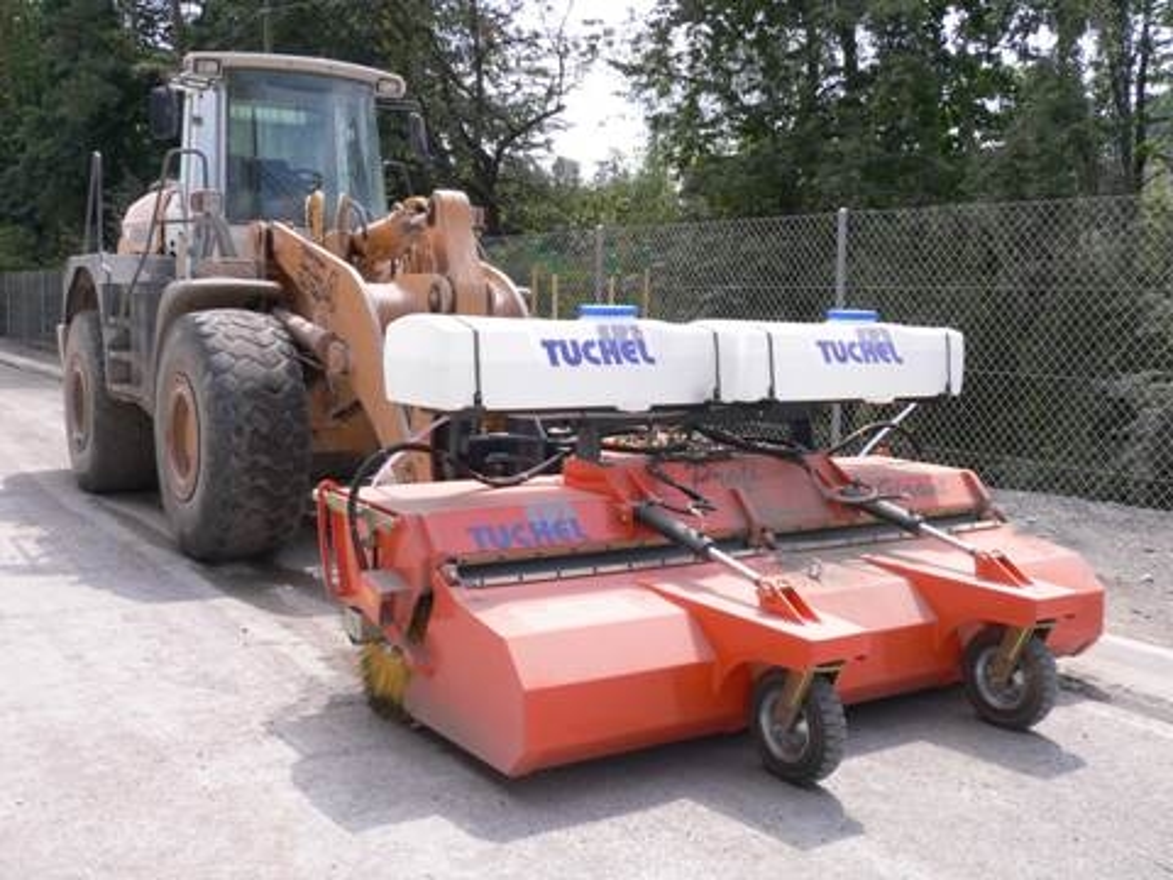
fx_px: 1186
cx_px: 586
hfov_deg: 52.6
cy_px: 440
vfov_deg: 40.7
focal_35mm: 35
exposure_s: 1/200
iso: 80
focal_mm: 5.8
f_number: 5.6
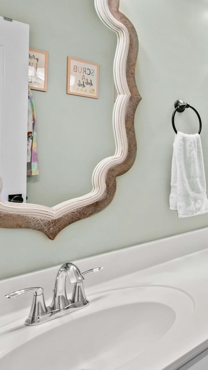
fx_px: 294
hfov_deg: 29.6
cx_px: 283
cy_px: 161
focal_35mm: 30
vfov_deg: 64.1
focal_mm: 16
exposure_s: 1/1.67
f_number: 8
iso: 100
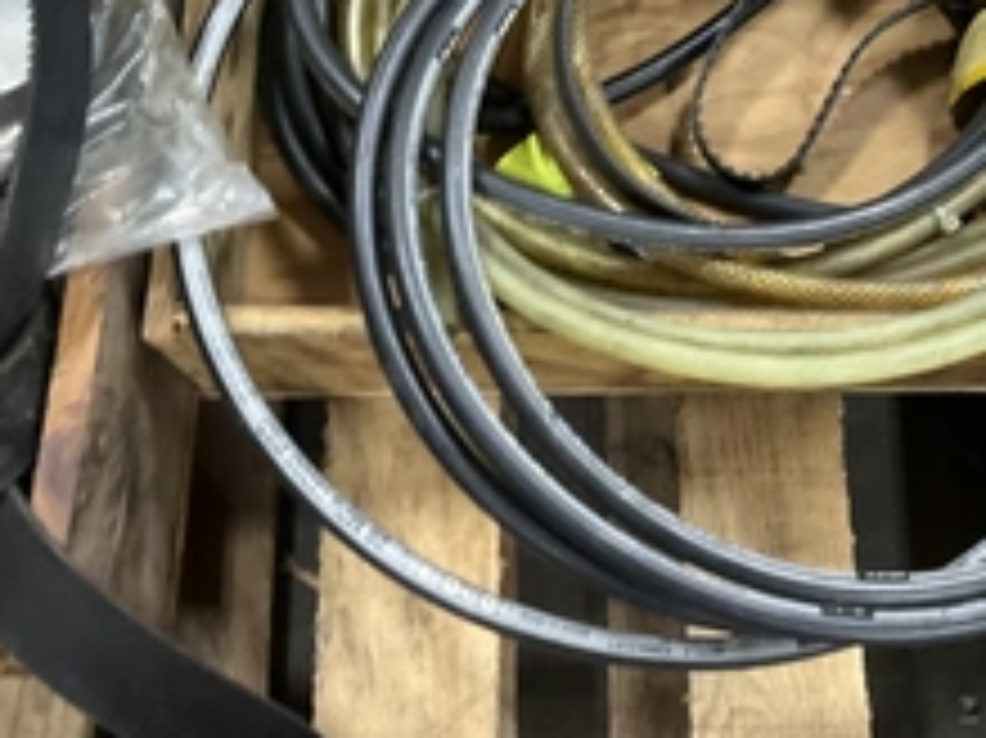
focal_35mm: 53
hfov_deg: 35.1
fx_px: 1509
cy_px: 158
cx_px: 788
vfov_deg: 27.0
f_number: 1.8
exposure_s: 1/30
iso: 250
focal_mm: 3
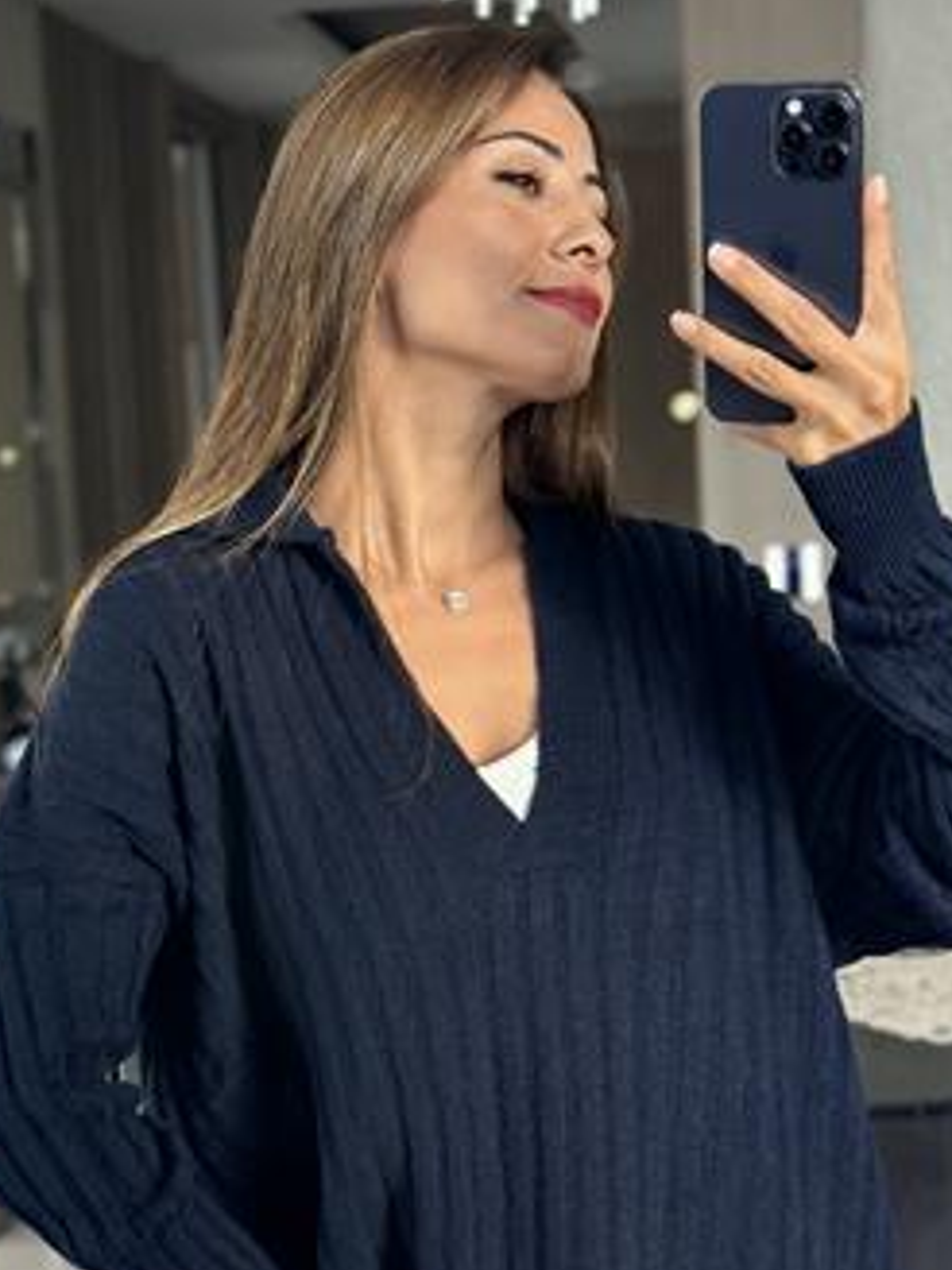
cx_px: 557
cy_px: 825
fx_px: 2714
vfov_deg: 26.2
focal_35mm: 74
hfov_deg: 19.9
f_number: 1.78
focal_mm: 6.86
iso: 200
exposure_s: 1/60
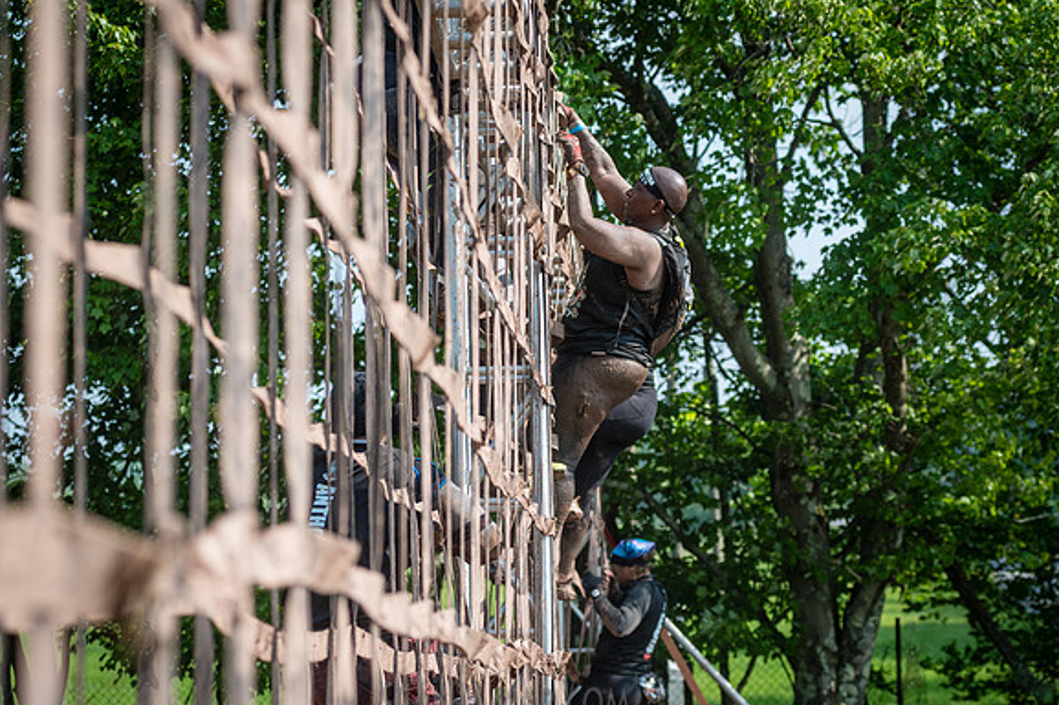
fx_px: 2705
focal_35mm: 92
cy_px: 345
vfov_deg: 14.9
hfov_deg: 22.1
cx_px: 582
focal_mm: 80
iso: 250
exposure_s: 1/640
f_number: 4.5
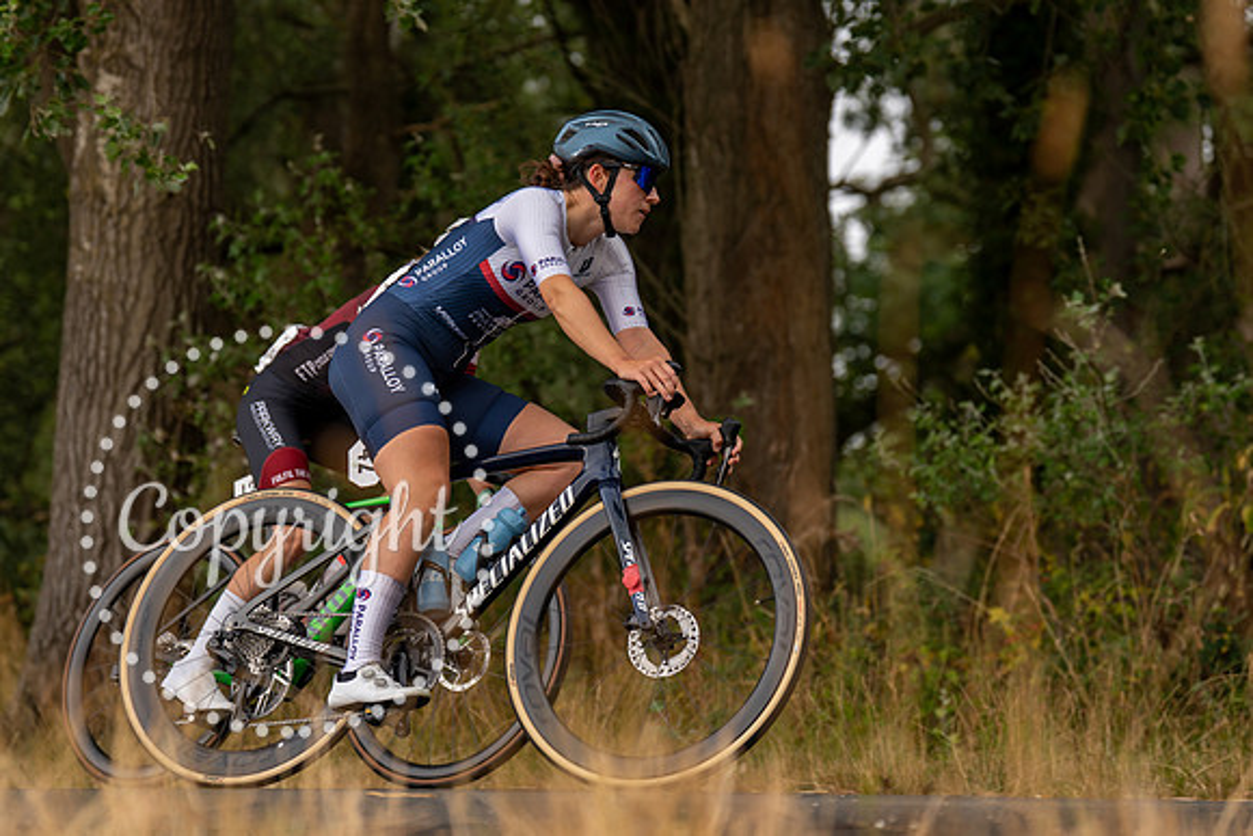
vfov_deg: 10.3
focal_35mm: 134
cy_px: 338
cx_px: 562
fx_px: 4658
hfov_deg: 15.3
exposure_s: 1/1000
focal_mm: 100
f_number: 2.8
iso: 400
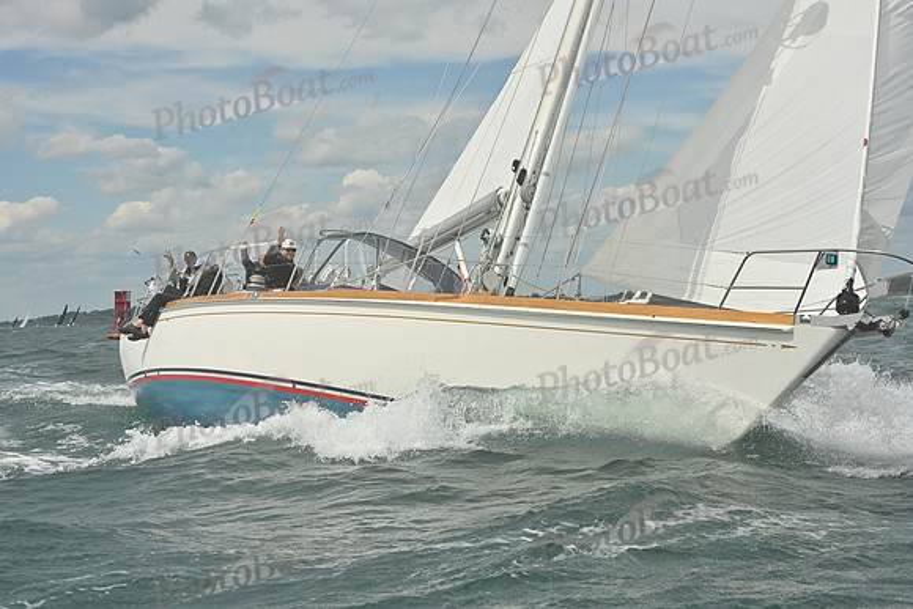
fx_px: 1776
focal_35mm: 70
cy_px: 304
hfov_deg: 28.8
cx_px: 456
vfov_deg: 19.5
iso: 320
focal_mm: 70
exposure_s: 1/1250
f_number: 13
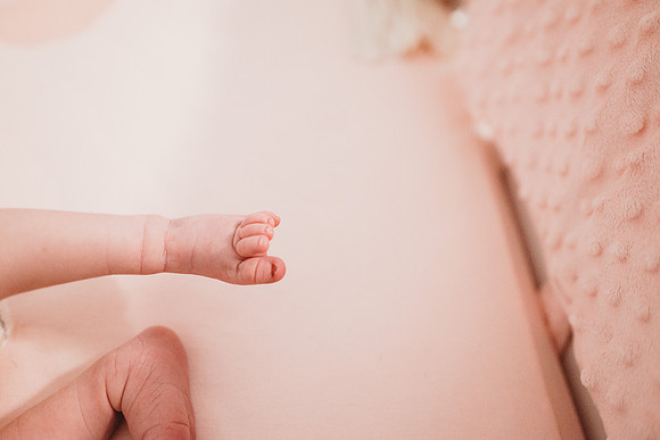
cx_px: 330
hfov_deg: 73.7
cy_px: 220
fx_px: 440
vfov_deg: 53.2
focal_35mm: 24
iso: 1600
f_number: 2.2
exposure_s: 1/160
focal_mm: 24
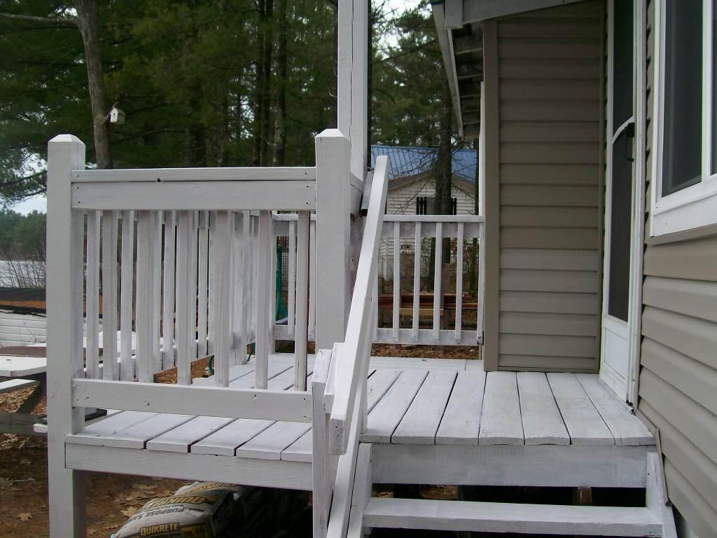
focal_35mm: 36
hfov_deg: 51.4
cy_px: 269
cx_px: 358
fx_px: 746
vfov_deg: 39.7
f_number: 2.7
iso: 80
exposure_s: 1/389
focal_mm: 6
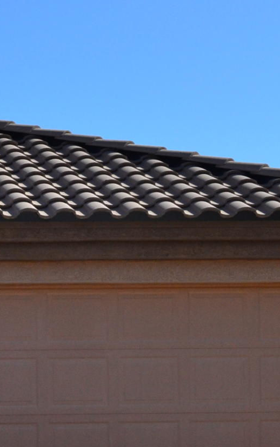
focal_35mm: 144
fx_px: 1757
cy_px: 513
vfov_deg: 14.1
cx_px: -213
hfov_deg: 8.8
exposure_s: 1/400
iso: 400
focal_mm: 26
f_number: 11
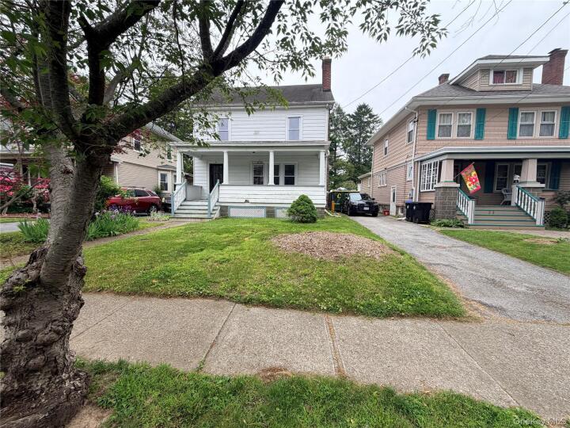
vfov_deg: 85.7
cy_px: 214
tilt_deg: -4.6
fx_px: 231
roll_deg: -0.7
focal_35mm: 14
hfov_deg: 102.1
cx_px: 285
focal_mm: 2.22
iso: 40
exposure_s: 1/175
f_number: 2.2
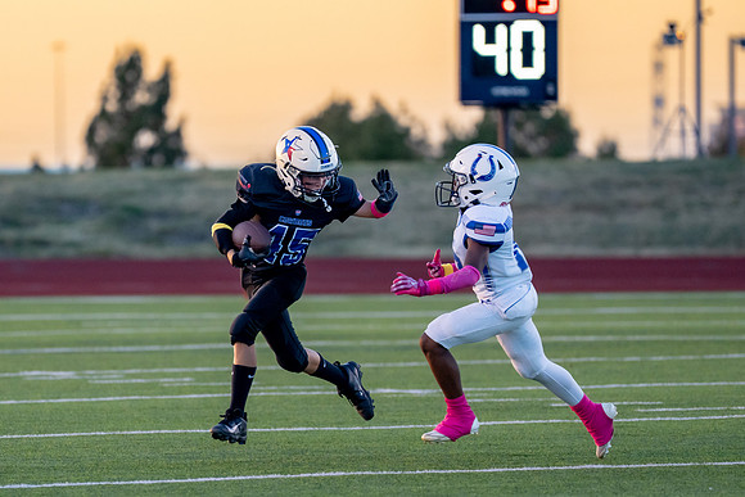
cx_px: 242
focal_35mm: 381
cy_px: 319
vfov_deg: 3.6
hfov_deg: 5.4
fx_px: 7890
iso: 640
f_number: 2.8
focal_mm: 200
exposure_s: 1/1250
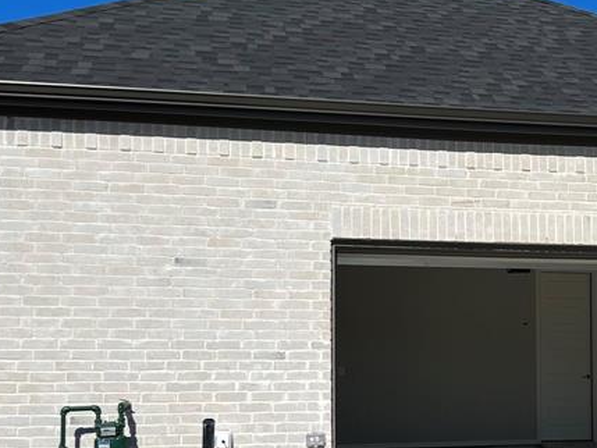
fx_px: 1070
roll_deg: +0.2
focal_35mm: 62
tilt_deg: +2.9
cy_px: 317
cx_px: 430
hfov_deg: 30.8
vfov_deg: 23.5
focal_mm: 5.7
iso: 50
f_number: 1.5
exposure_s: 1/10309
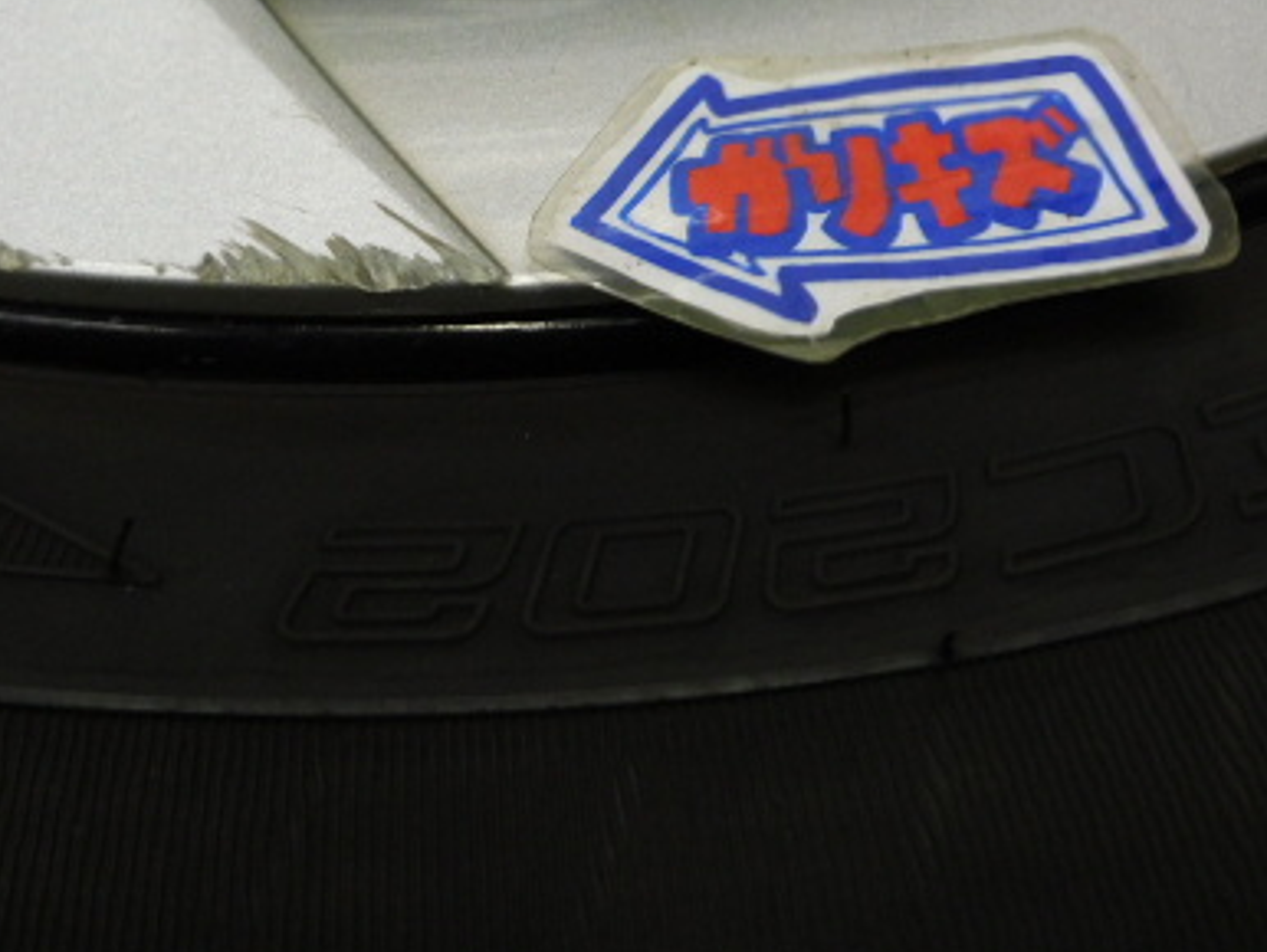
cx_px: 460
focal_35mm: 58
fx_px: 2124
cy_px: 210
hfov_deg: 33.0
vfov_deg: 24.9
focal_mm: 6.3
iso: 220
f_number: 3.8
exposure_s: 1/30
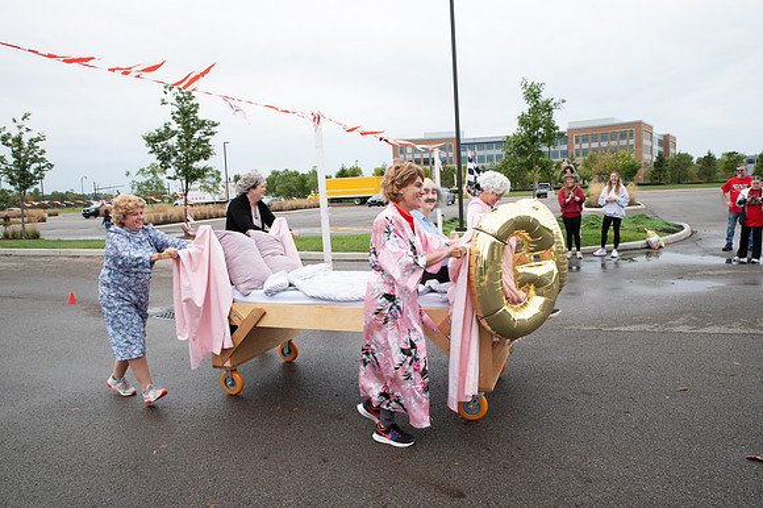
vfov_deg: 53.1
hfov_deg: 73.8
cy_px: 254
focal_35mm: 24
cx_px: 382
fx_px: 508
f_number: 7.1
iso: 640
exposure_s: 1/320
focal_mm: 24
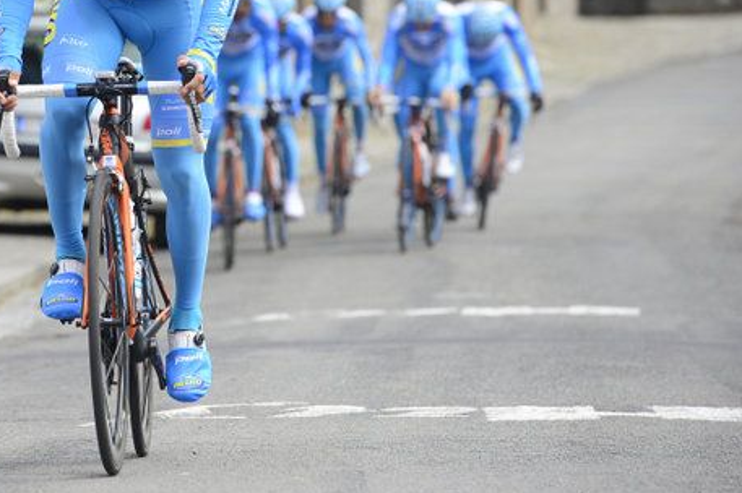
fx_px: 7208
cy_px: 101
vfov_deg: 3.9
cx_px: 135
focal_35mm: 350
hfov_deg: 5.9
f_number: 5.6
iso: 500
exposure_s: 1/1000
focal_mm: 200
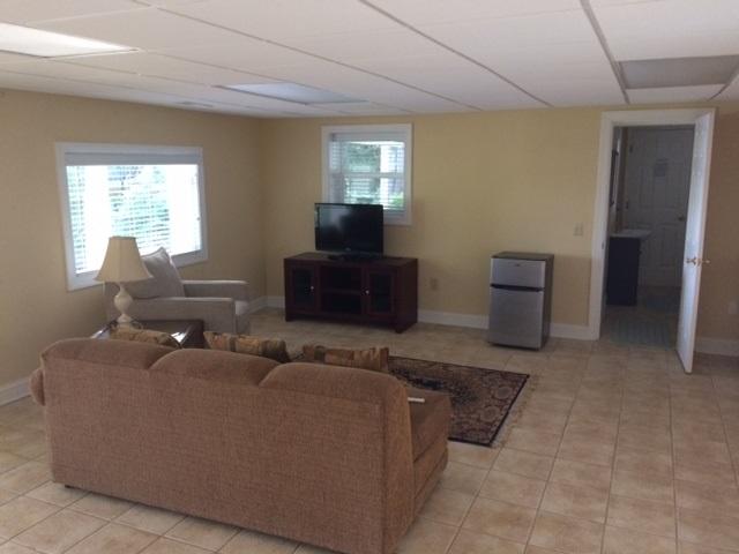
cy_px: 277
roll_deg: -0.9
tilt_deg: -12.4
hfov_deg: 61.7
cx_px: 370
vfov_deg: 48.2
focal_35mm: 29
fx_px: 619
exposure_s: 1/30
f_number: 2.2
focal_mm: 4.15
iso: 200
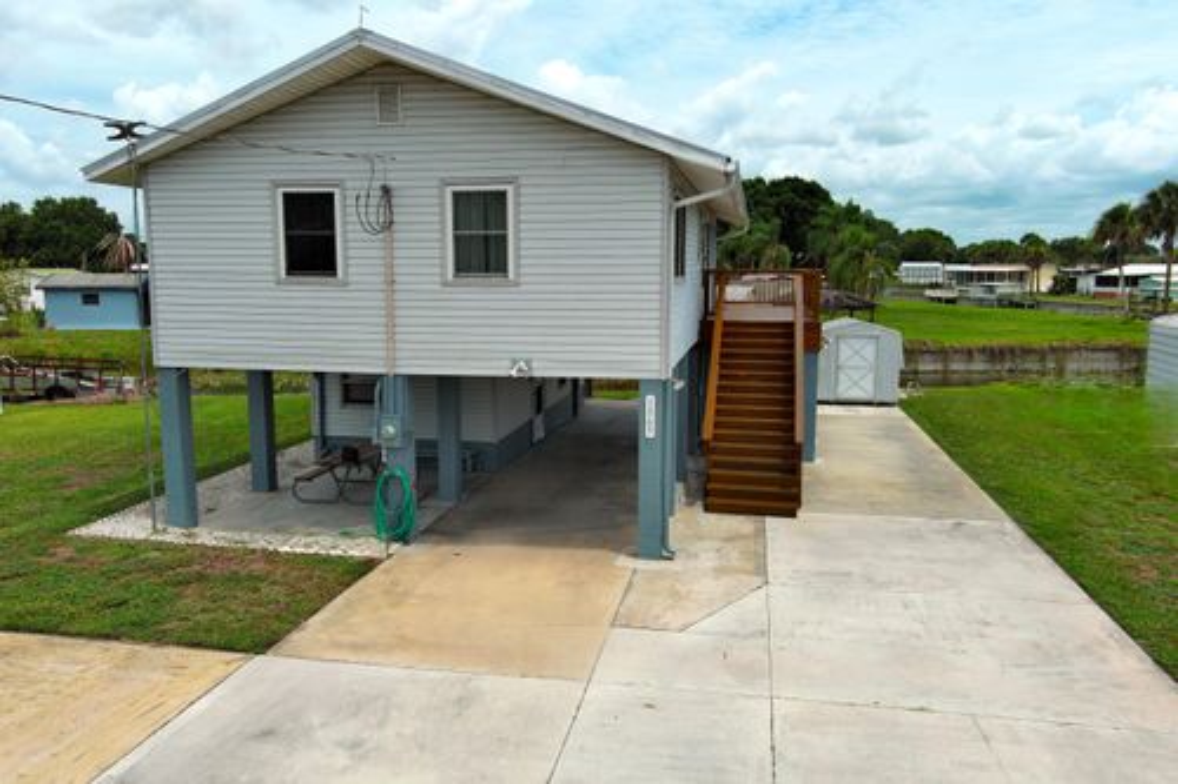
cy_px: 392
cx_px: 589
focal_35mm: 29
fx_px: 949
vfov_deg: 44.9
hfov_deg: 63.7
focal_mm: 10.57
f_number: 2.8
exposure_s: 1/2532
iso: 100
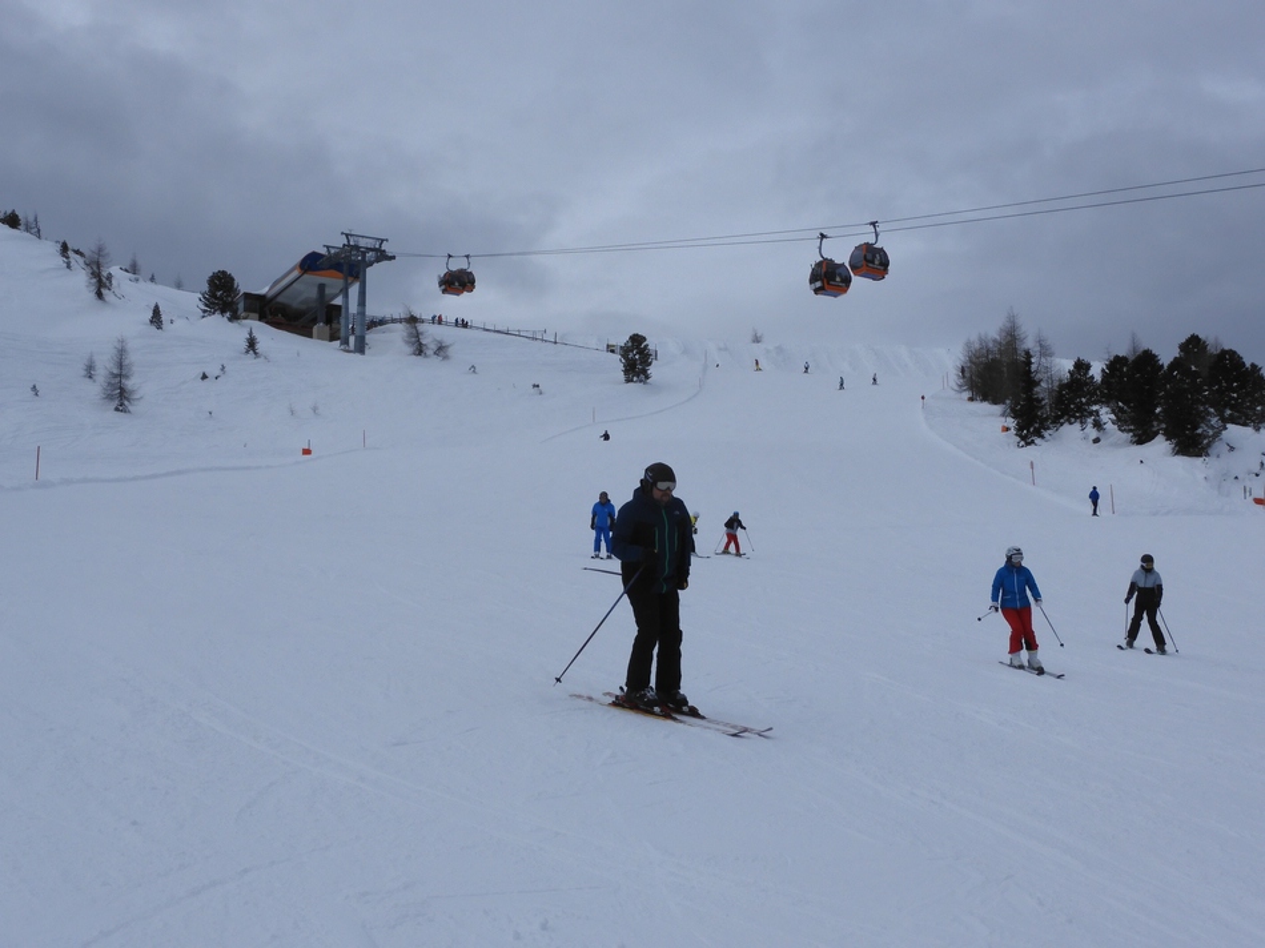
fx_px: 1534
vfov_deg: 34.3
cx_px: 632
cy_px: 474
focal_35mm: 42
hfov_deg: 44.8
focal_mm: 7.5
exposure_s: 1/1600
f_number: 4.5
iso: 100
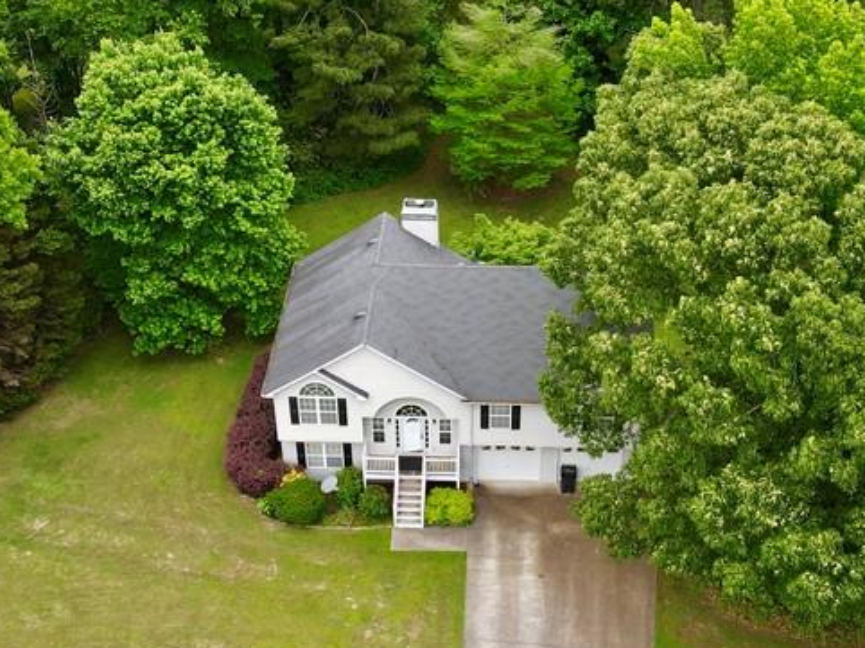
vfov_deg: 28.5
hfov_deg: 37.4
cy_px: 327
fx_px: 1274
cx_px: 495
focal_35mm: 51
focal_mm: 4.5
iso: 100
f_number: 2.8
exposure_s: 1/100
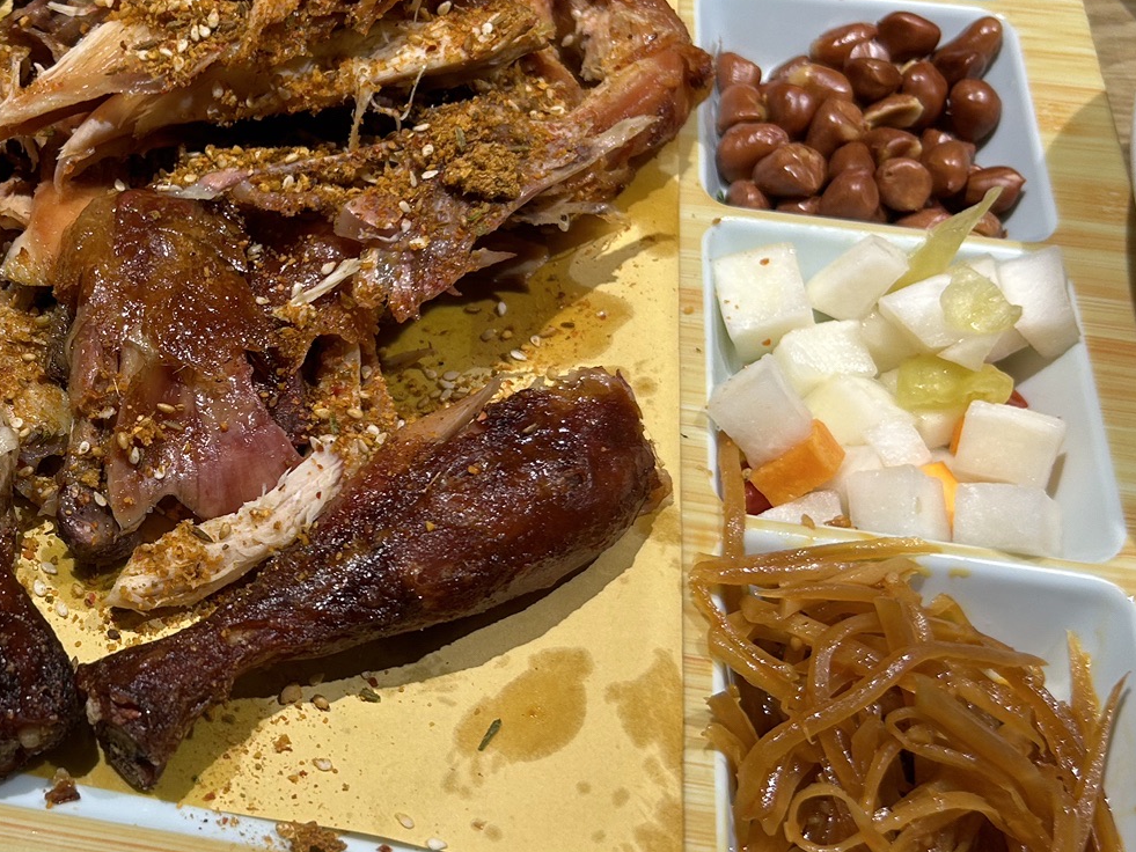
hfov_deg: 34.0
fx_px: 1740
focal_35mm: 53
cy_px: 406
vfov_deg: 27.5
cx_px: 91
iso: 32
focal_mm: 5.7
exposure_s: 1/100
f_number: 1.5
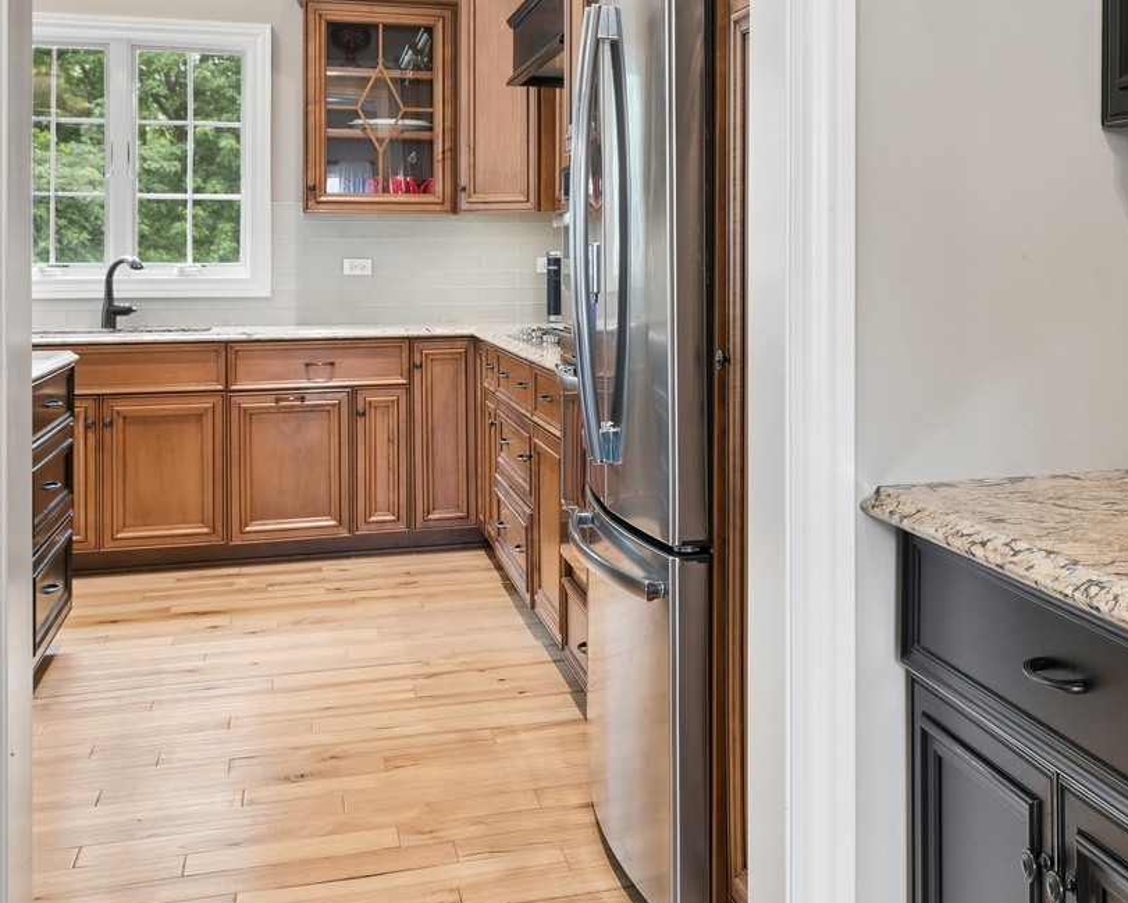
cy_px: 306
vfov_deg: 33.2
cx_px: 947
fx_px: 1502
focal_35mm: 45
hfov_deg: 39.1
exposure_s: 1/5
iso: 250
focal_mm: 16
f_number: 8
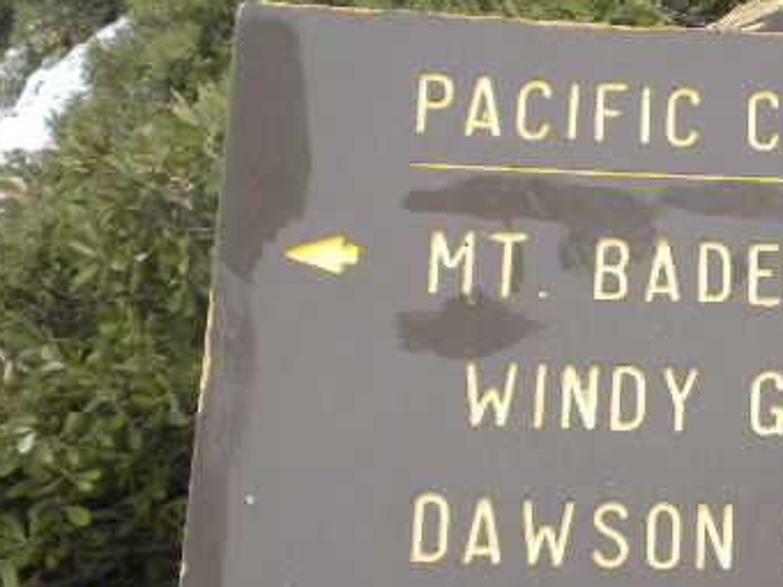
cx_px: 829
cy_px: 441
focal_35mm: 85
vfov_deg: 17.3
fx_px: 1923
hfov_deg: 22.0
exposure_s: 1/301
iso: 64
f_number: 3.5
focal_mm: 6.6
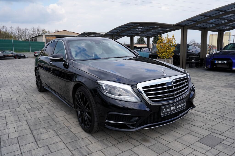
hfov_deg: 69.5
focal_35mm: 26
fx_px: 169
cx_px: 118
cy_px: 78
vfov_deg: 49.3
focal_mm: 26
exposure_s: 1/160
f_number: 6.3
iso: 100
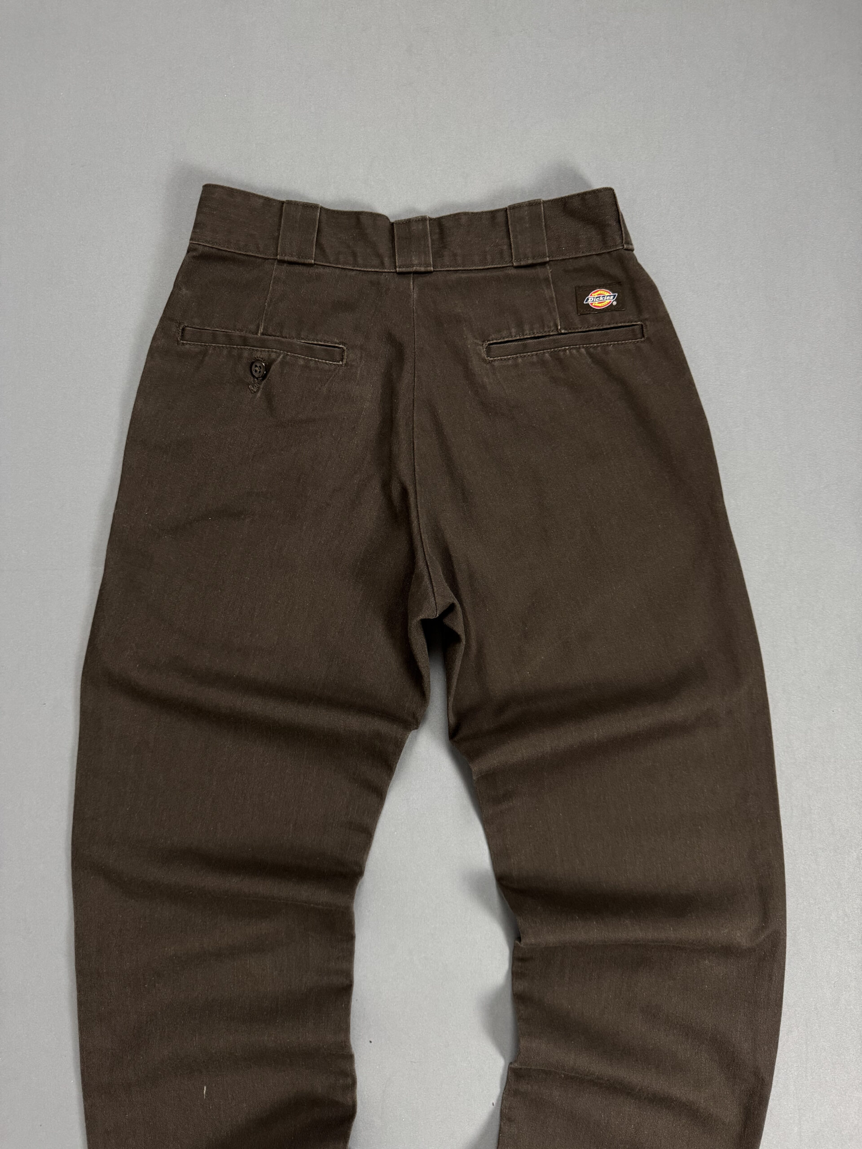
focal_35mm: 24
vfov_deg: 71.6
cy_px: 574
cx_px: 431
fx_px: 797
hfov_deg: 56.8
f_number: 1.78
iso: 400
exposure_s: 1/60
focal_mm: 6.76
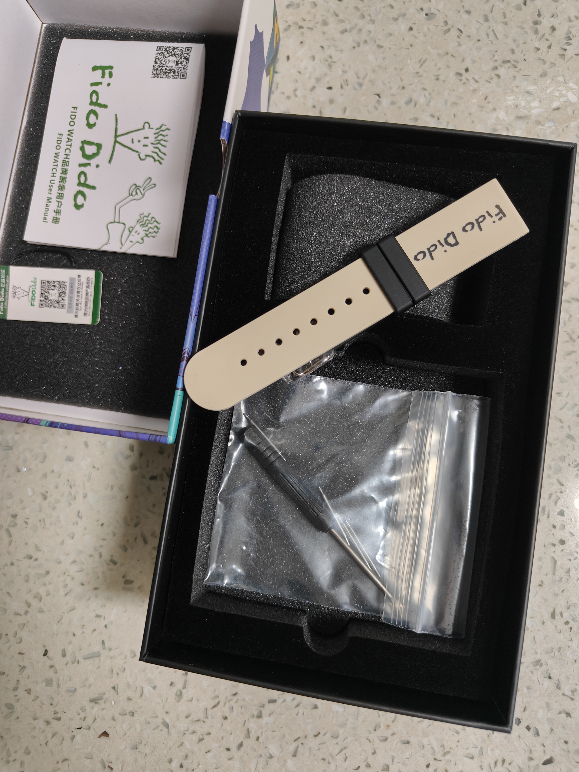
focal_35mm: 24
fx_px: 535
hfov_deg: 56.8
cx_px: 290
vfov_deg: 71.6
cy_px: 386
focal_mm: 5.59
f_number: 1.8
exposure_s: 1/50
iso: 640
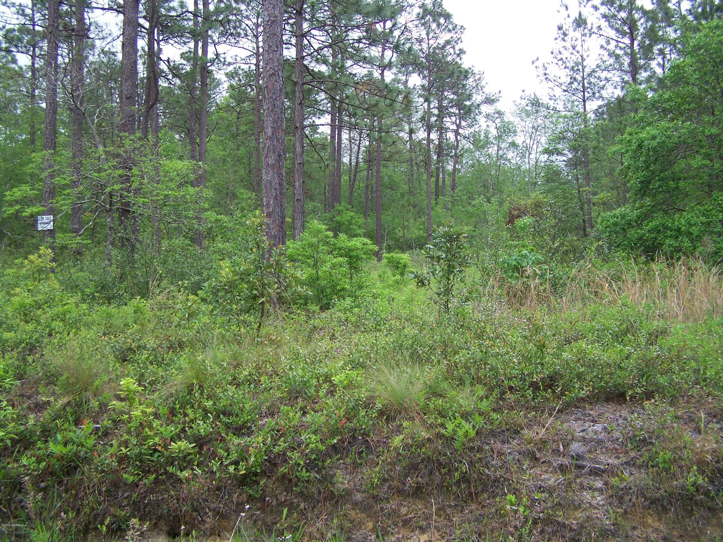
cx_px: 362
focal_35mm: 38
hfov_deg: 49.0
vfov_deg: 37.7
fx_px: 794
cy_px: 271
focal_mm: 6.3
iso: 64
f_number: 2.8
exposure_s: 1/200
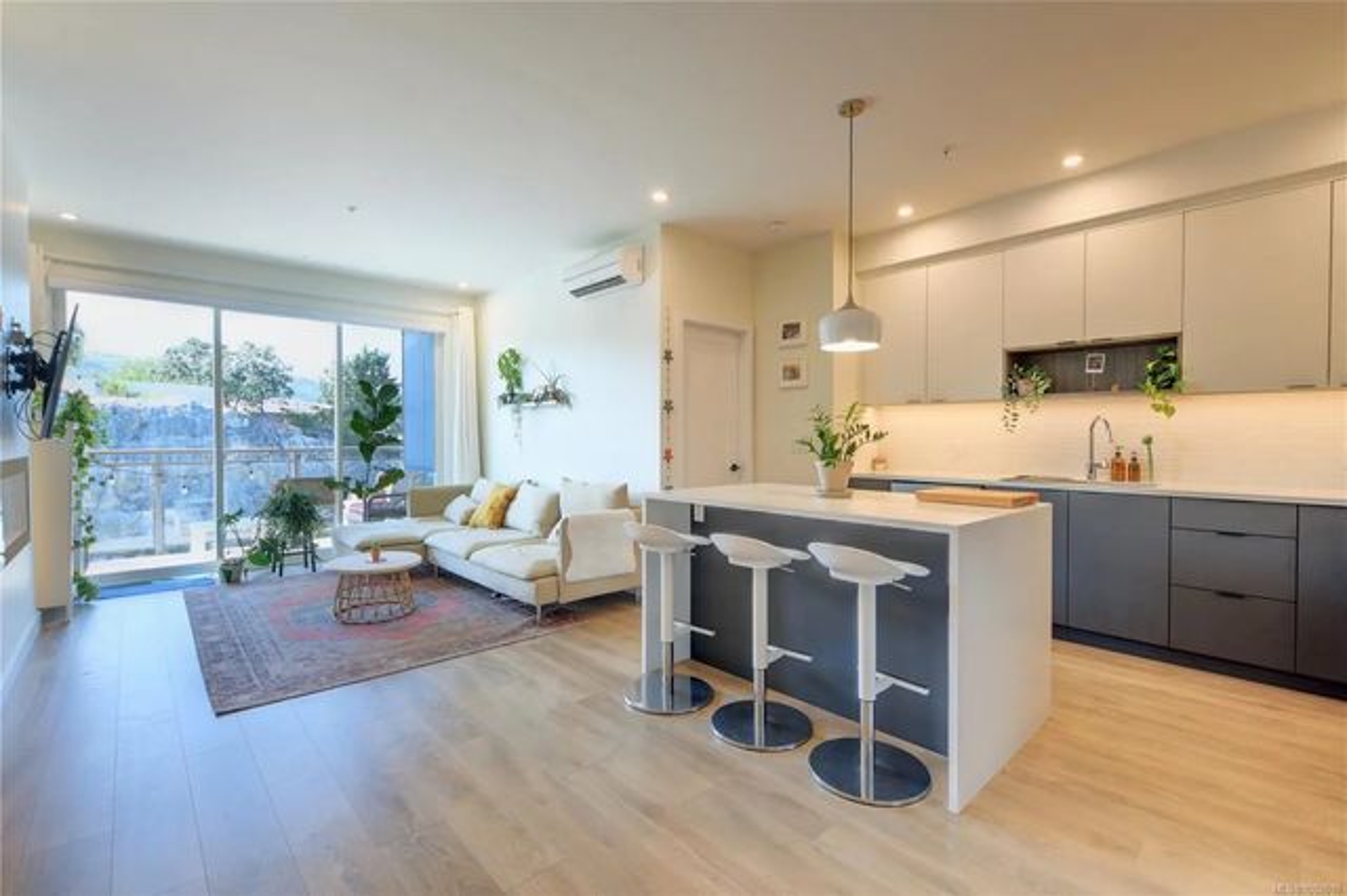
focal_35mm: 15
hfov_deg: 100.4
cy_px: 448
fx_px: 561
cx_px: 674
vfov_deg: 77.3
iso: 250
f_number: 7.1
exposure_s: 1/4
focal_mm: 10
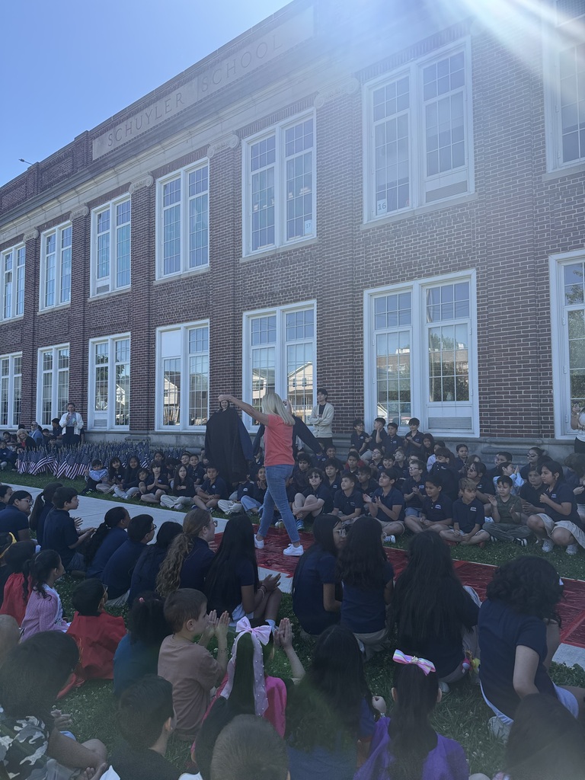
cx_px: 292
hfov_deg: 56.8
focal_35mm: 24
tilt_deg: +3.4
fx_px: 541
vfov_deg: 71.6
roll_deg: -0.4
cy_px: 390
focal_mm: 6.76
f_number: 1.78
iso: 100
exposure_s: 1/2053
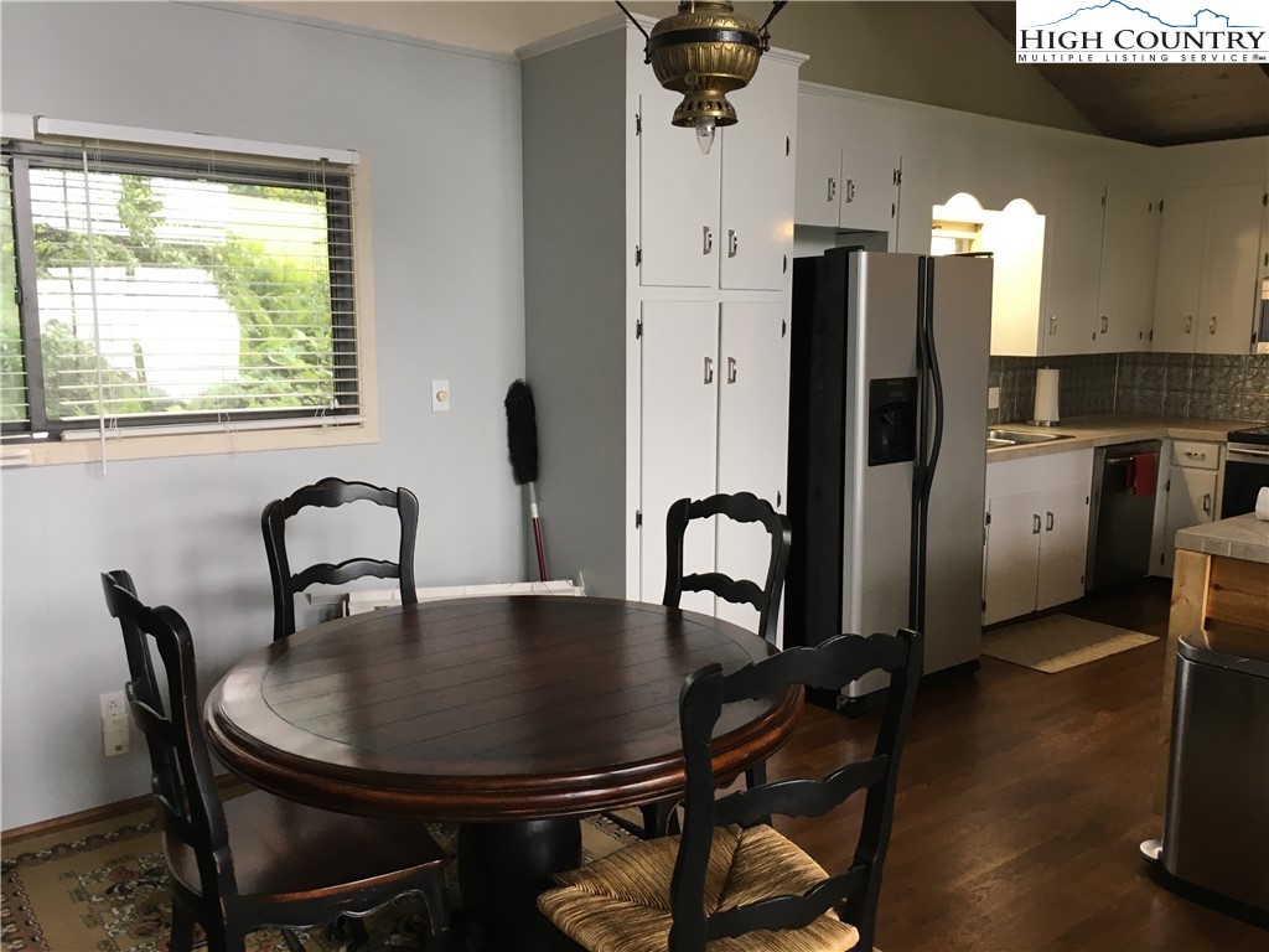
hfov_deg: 61.7
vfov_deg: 48.2
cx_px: 634
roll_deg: +0.3
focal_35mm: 29
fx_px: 1063
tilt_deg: -8.3
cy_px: 476
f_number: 2.2
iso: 32
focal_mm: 4.15
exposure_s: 1/33
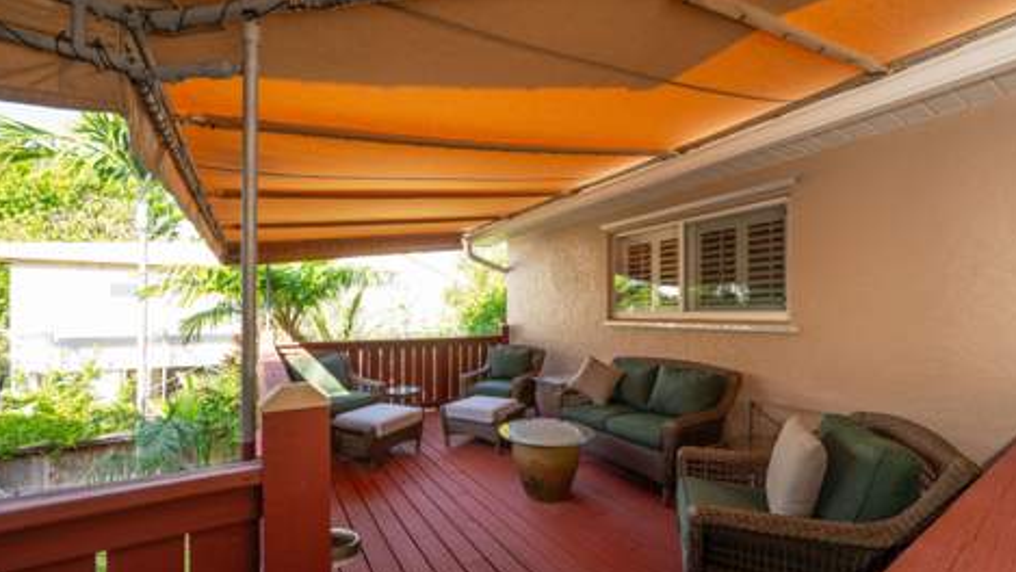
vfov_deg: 70.5
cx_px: 509
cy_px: 308
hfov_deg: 103.0
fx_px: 404
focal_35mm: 15
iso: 640
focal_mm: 14
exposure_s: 1/100
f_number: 8
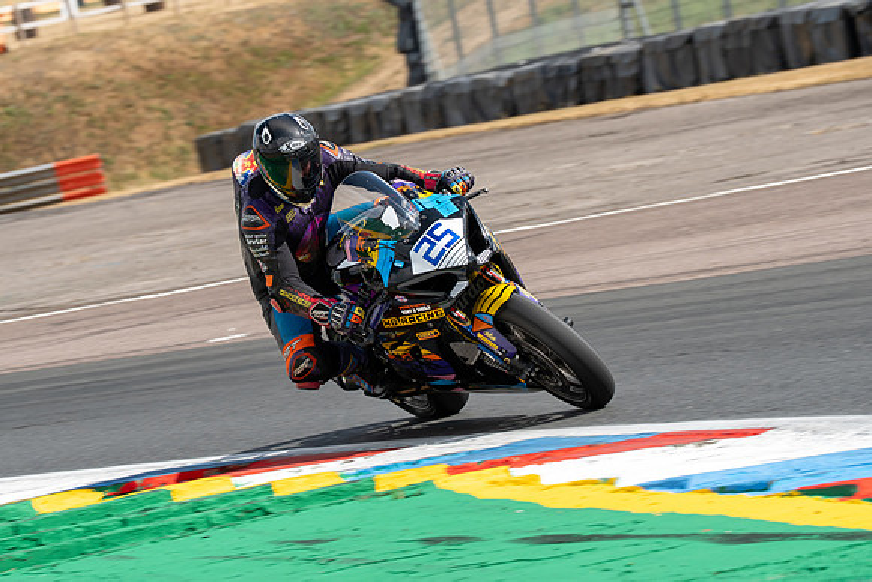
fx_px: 7300
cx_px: 356
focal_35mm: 301
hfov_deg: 6.8
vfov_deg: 4.6
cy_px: 290
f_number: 9
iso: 125
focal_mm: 200
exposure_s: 1/320
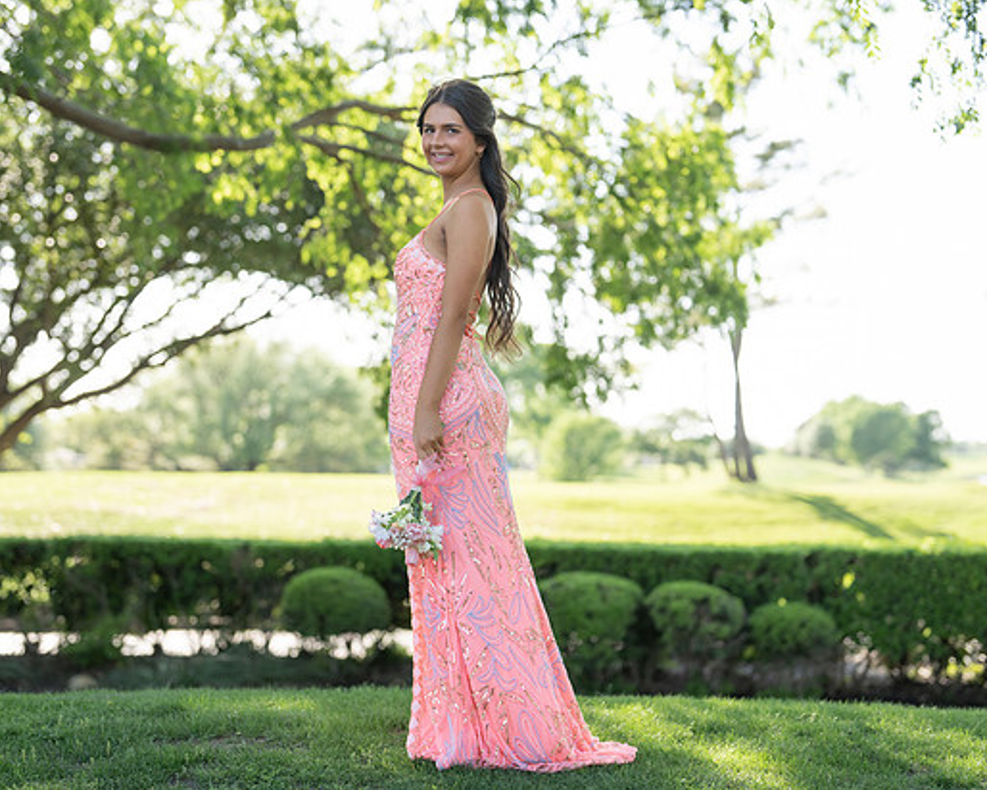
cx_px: 465
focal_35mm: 59
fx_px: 1723
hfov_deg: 32.0
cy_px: 396
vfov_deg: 25.8
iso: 160
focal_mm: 50
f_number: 1.8
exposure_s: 1/1000
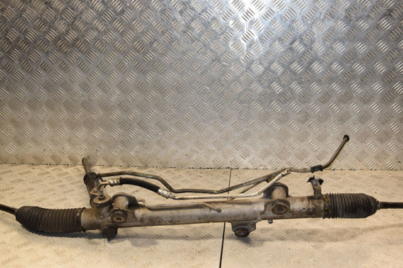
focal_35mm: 45
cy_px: 134
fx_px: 503
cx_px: 202
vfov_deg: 29.8
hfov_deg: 43.6
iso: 800
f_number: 6.3
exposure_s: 1/200
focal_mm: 30
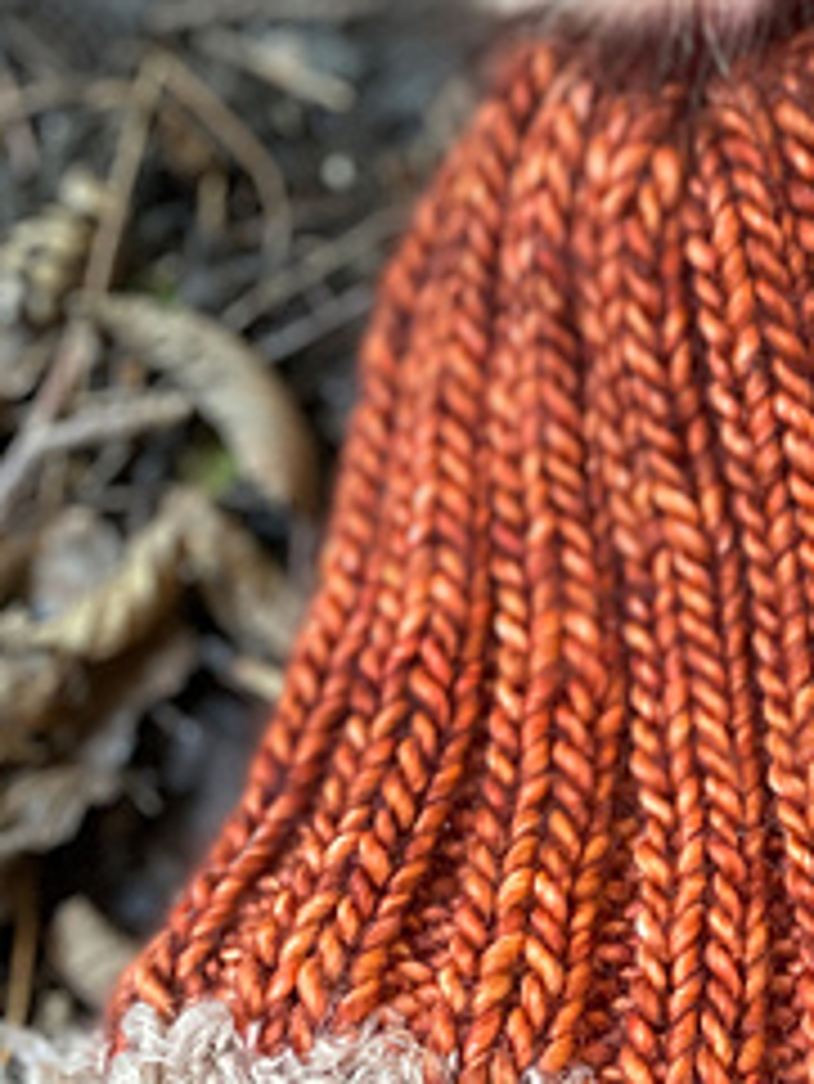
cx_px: 904
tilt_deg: -47.8
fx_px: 2161
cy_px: 675
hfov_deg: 20.3
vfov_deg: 28.1
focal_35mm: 69
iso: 640
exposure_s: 1/30
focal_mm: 4.2
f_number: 1.6
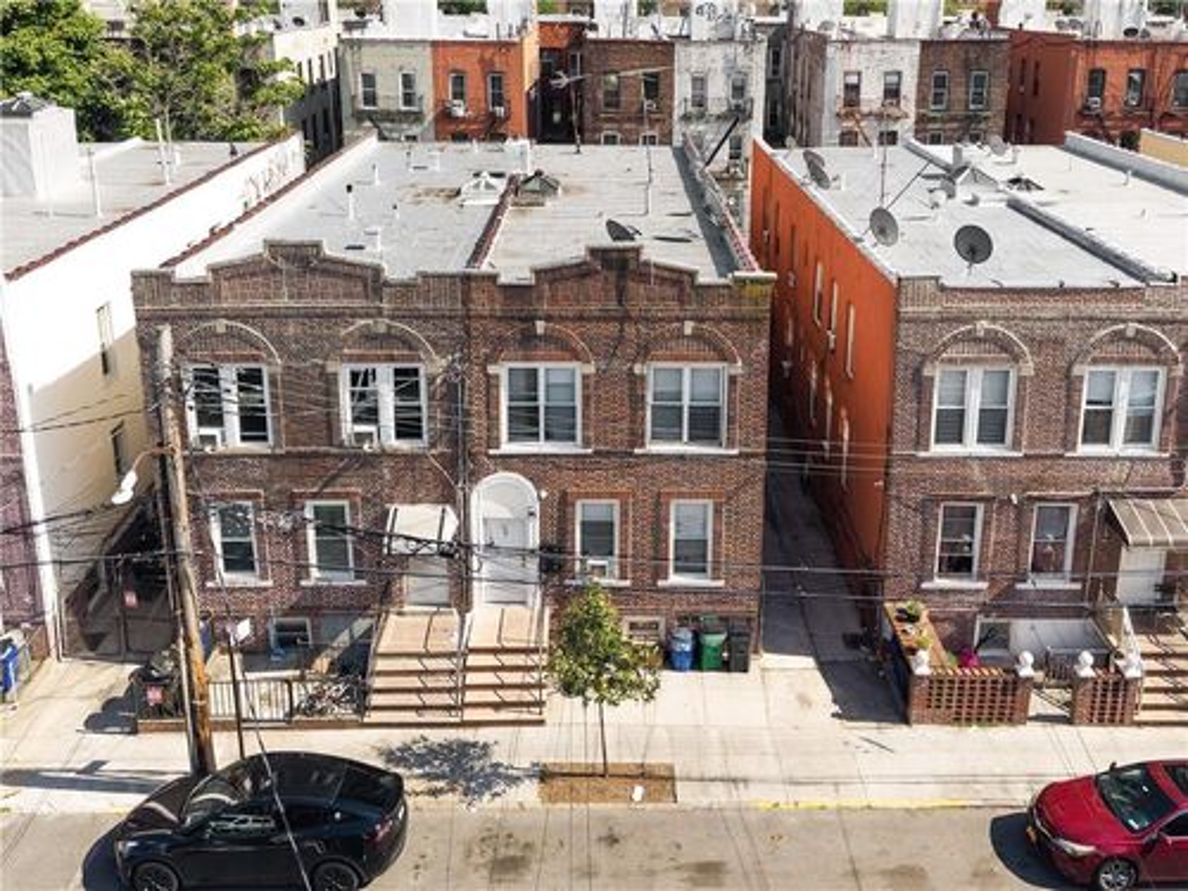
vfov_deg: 56.8
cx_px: 594
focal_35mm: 24
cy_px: 446
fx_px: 824
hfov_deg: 71.6
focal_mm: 8.67
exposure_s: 1/1250
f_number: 1.8
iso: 100
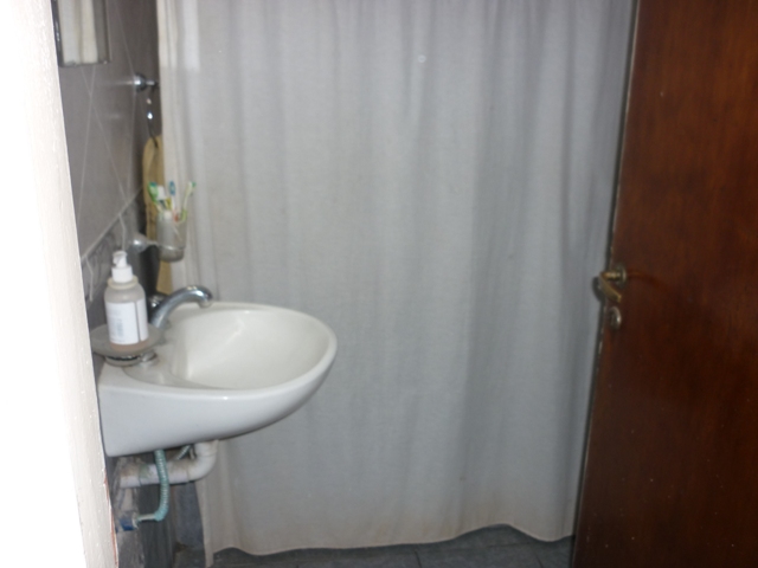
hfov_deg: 55.4
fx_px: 723
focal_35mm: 33
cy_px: 284
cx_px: 379
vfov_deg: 42.9
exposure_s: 1/30
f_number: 2.8
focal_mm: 5.5
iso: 100
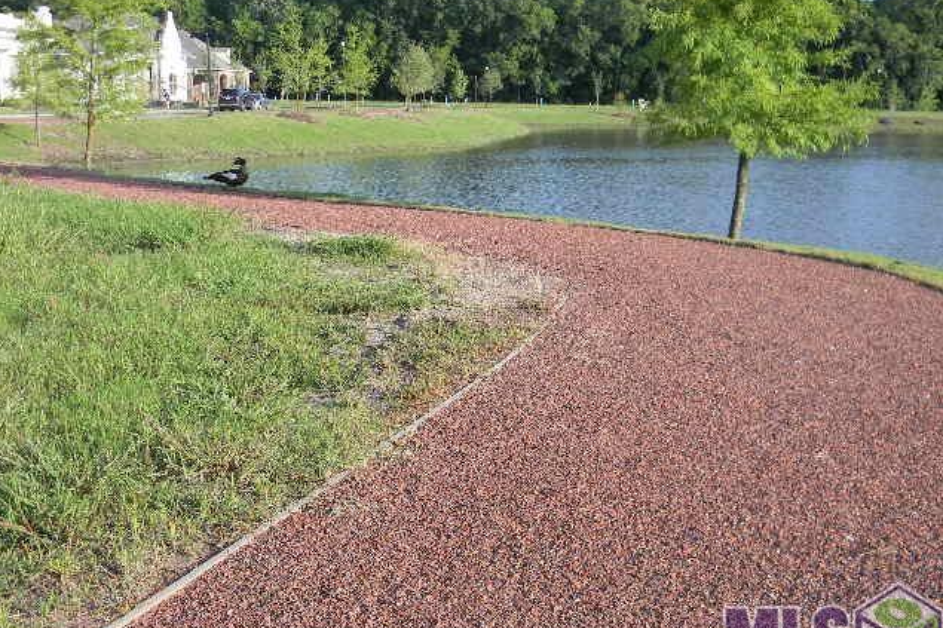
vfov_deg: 31.2
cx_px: 469
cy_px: 337
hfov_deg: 45.4
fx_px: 1126
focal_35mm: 43
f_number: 3.8
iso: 80
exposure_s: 1/294
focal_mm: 7.3
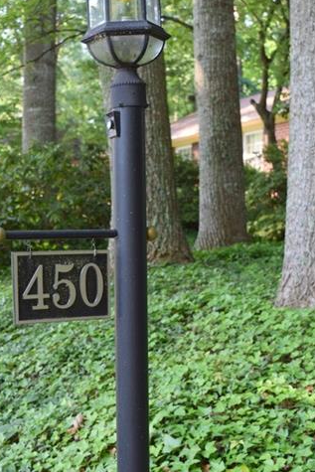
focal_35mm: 63
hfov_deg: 21.5
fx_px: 826
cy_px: 282
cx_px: 98
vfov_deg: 31.8
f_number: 5.6
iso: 400
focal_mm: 26
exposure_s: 1/125
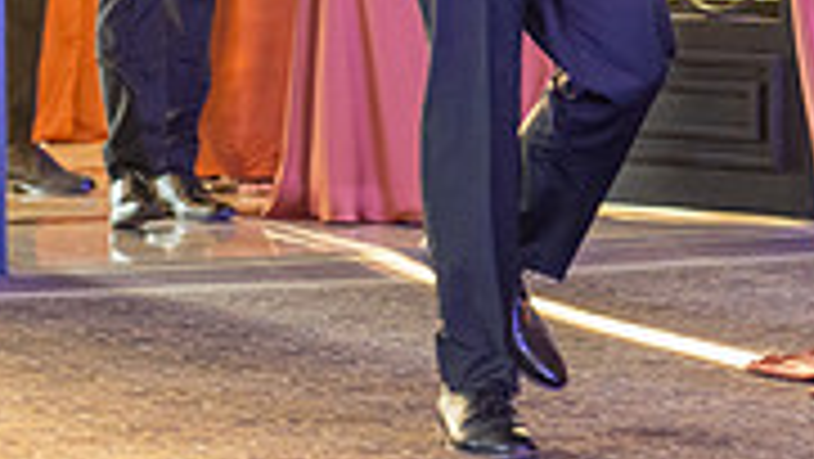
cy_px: -120
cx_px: 929
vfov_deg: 3.9
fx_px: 6672
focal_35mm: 309
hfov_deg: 6.9
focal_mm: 70
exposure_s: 1/80
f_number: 4
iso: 800
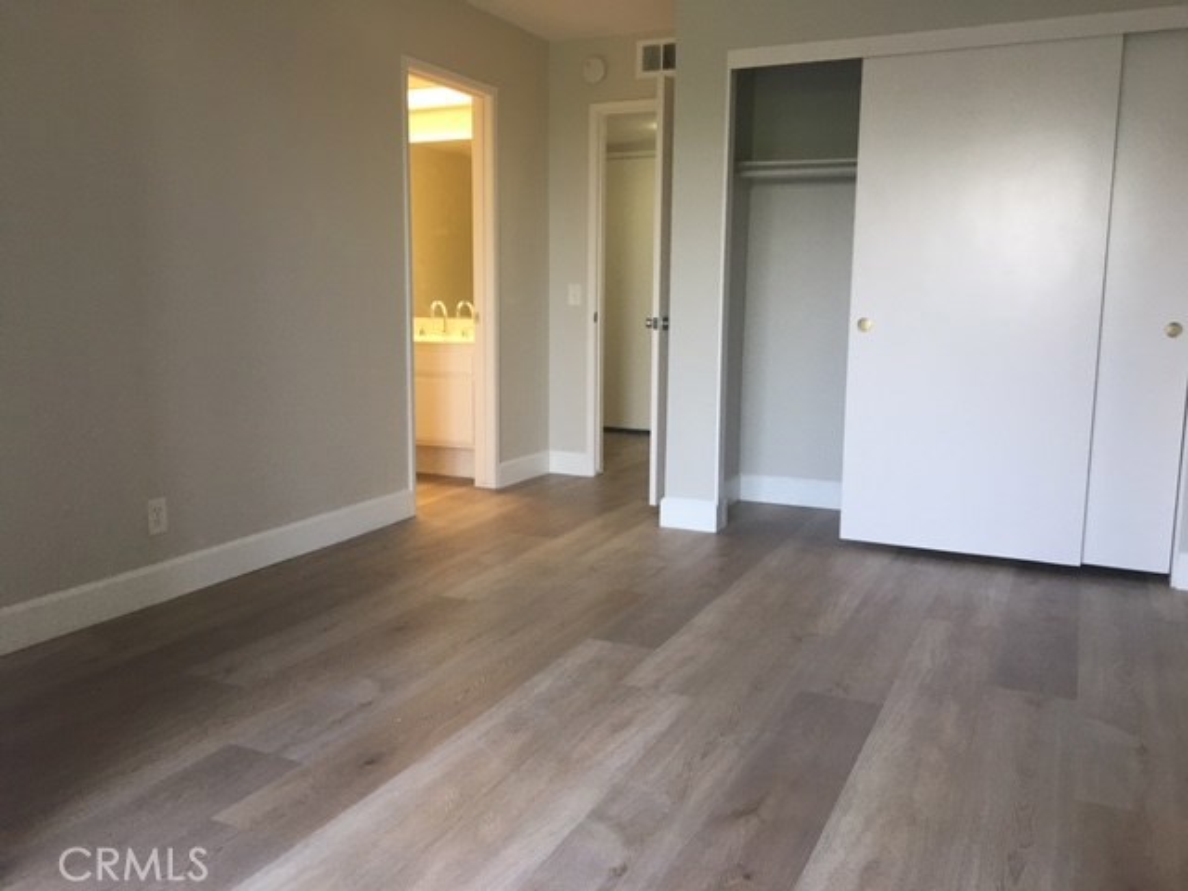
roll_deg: -0.6
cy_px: 446
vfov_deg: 48.2
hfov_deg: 61.7
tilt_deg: -8.9
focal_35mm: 29
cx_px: 594
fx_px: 995
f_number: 2.2
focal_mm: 4.15
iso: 50
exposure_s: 1/33
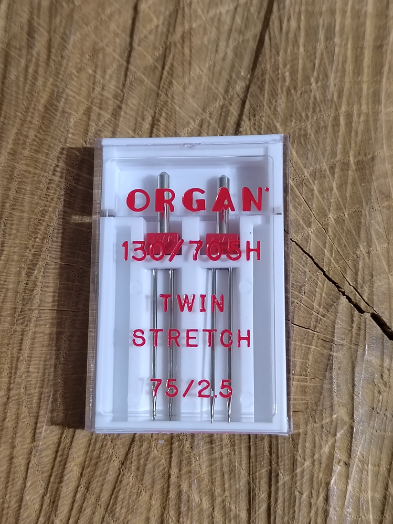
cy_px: 262
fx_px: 696
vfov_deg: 41.2
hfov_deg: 31.5
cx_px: 196
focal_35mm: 46
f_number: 1.9
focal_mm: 5.52
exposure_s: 1/50
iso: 3347
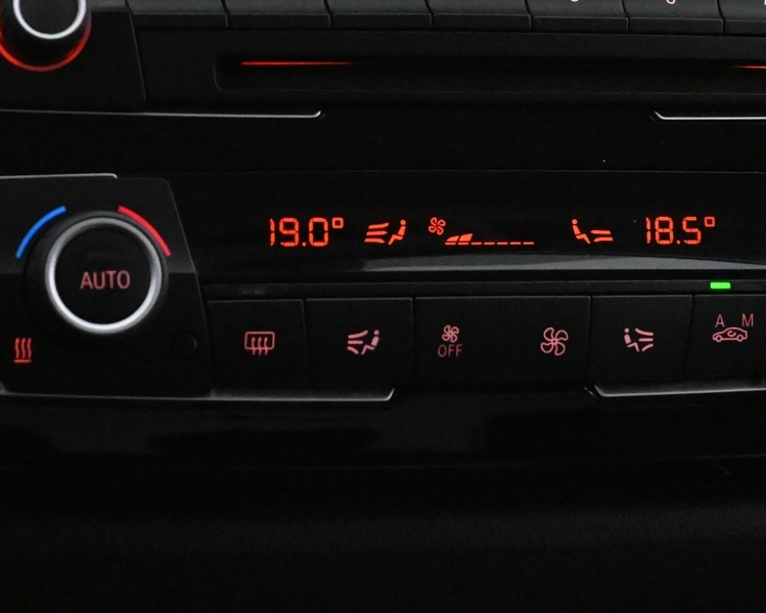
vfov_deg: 11.2
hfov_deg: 14.1
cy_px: 149
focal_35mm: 137
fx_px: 3106
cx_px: 467
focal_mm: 45
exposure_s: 1/60
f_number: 6
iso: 12800
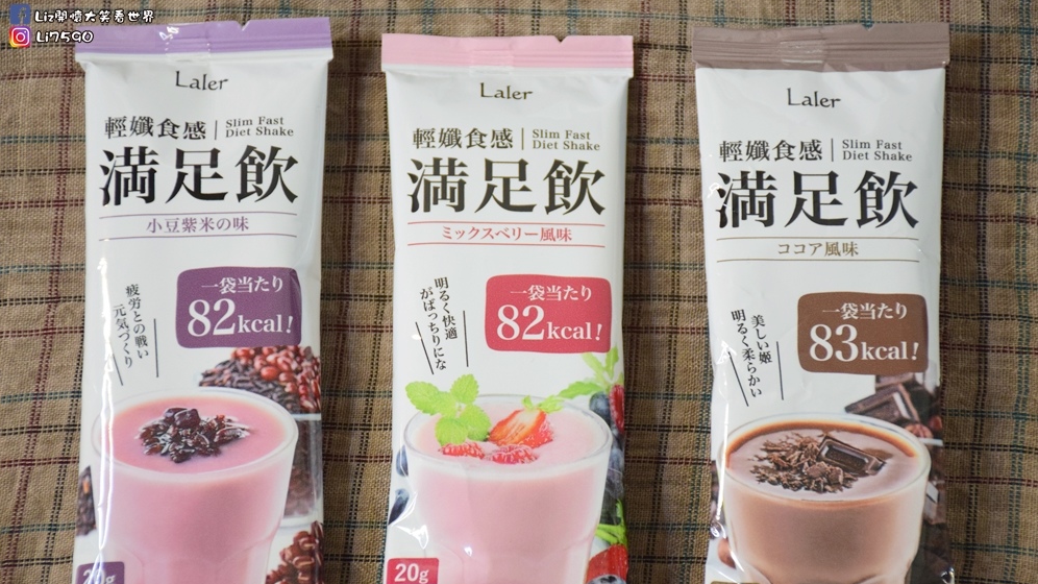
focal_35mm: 142
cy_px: 338
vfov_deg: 8.5
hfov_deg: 15.1
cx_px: 520
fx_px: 3908
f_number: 5.3
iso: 1600
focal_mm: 90
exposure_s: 1/160
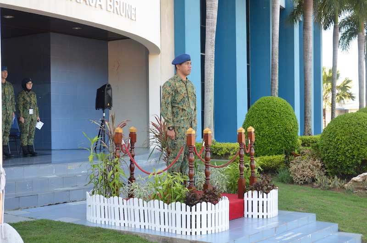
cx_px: 184
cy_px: 122
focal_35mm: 57
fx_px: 580
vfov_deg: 23.7
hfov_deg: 35.1
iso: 250
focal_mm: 38
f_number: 5.6
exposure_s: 1/125
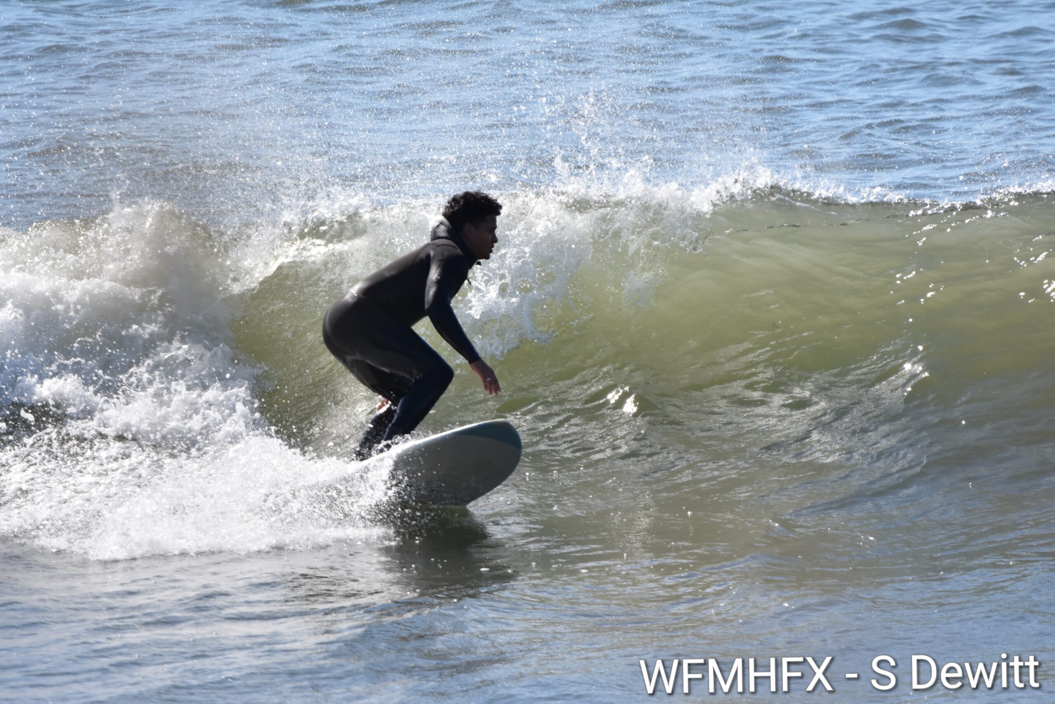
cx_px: 528
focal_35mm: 900
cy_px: 352
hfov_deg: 2.3
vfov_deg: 1.5
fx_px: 26375
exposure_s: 1/1667
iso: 500
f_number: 8
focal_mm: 600
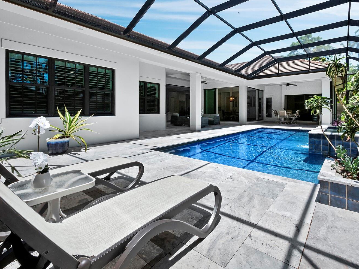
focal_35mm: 17
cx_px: 198
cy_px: 106
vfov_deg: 73.8
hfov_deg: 90.7
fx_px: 176
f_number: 11
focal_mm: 7
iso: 400
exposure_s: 1/200
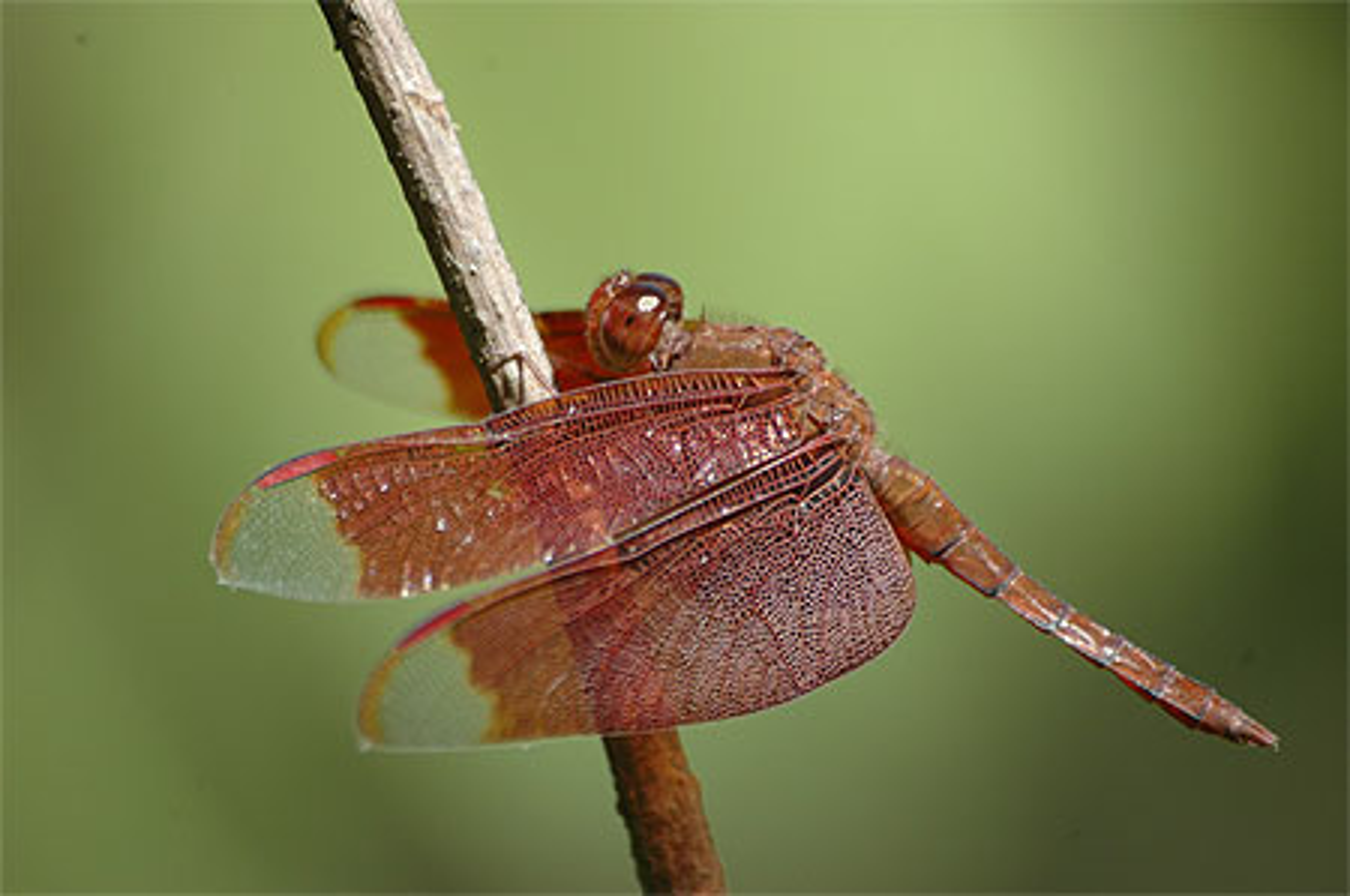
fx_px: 16856
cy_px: 448
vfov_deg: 3.0
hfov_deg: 4.6
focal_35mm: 450
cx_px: 675
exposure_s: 1/160
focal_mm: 300
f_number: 5.6
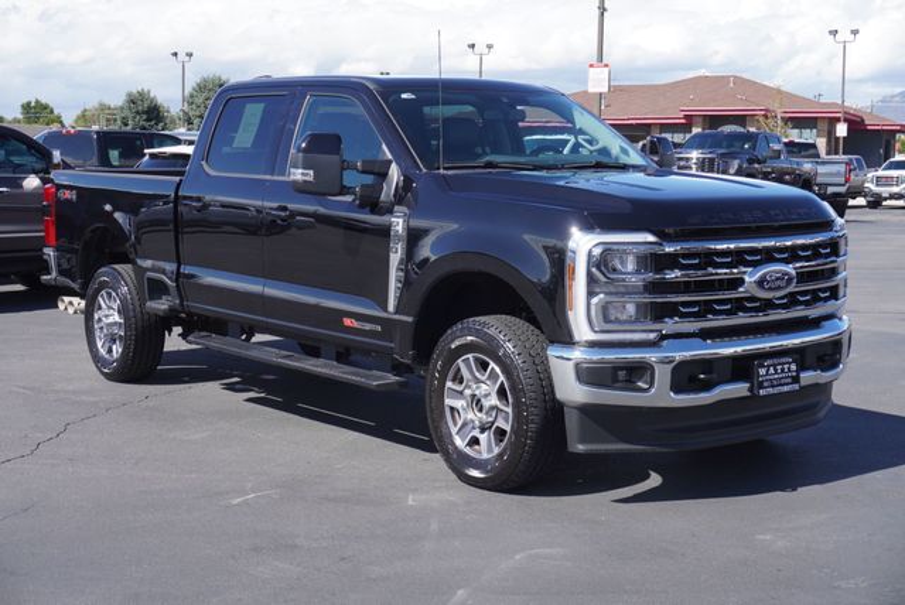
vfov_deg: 25.8
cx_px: 452
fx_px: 1321
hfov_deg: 37.8
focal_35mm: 52
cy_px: 302
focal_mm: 35
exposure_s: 1/160
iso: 100
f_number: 8
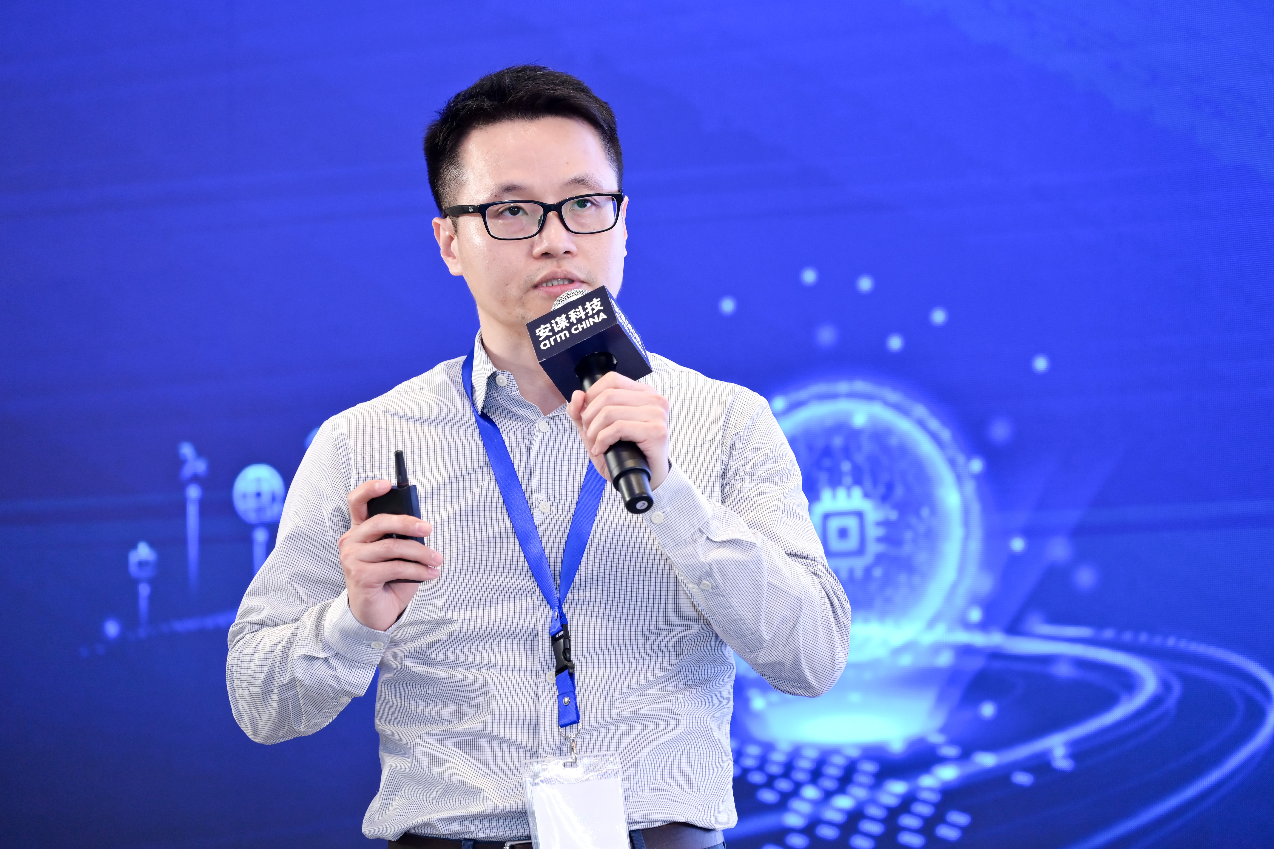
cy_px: 424
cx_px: 637
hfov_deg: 18.6
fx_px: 3892
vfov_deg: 12.5
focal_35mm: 110
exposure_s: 1/125
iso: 1000
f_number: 4
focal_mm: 110
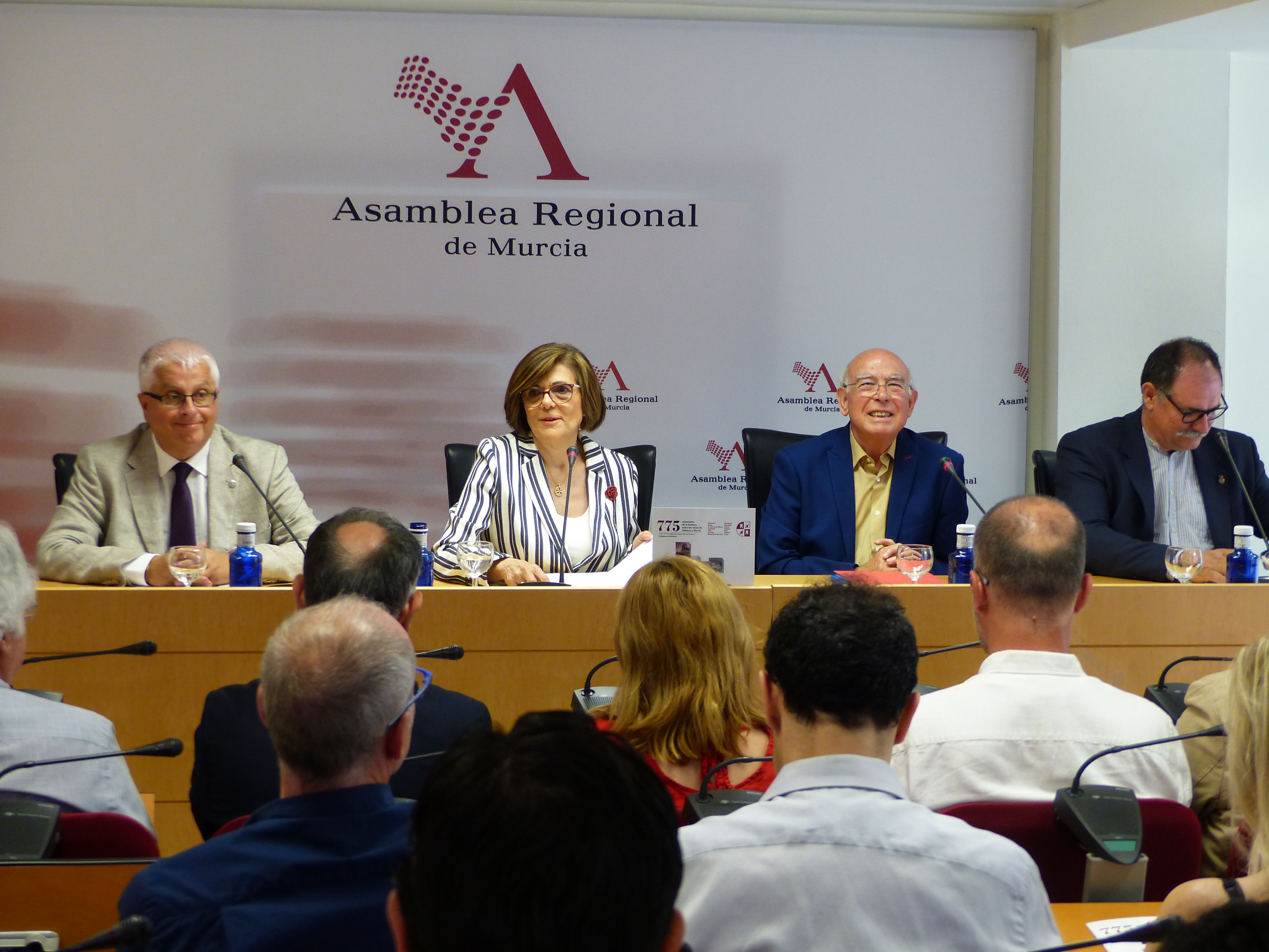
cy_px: 476
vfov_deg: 18.9
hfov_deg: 25.0
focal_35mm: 78
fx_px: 2859
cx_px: 634
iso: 200
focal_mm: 14
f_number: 2.8
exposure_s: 1/60
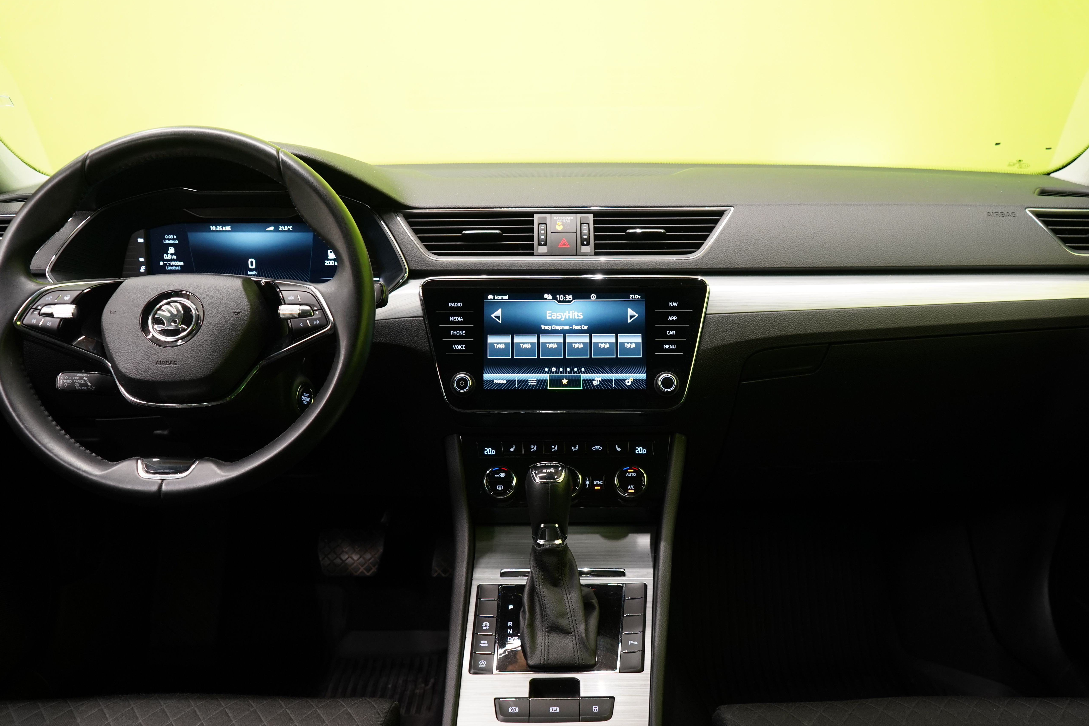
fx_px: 998
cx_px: 568
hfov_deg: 57.2
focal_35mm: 33
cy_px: 374
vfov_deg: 40.0
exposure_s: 1/25
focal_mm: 28
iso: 1250
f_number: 5
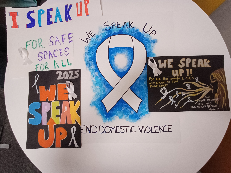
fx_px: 107
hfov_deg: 94.5
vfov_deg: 78.1
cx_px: 116
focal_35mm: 16
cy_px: 86
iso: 200
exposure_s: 1/50
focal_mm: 1.64
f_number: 2.2
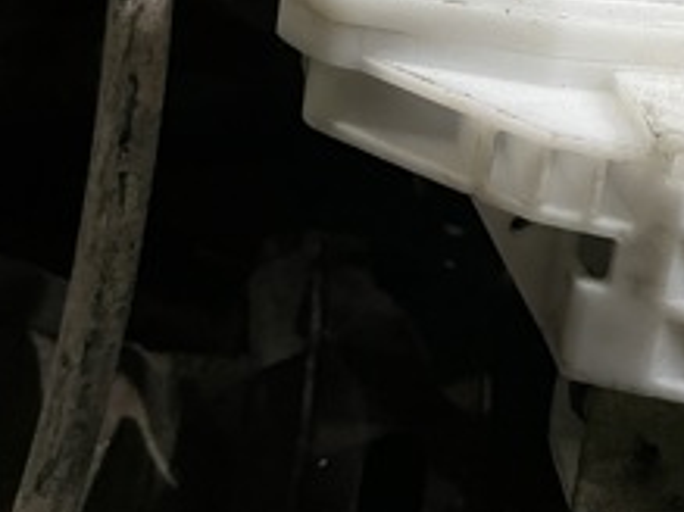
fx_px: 1501
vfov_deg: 18.3
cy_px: -116
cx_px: 762
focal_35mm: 76
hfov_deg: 23.9
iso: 640
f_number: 1.6
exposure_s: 1/33
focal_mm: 5.1
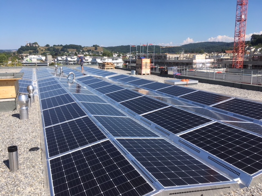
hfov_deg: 61.7
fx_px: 219
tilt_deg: -10.0
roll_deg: -0.2
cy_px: 98
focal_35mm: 29
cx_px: 131
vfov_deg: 48.2
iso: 25
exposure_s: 1/1425
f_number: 2.2
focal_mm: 4.15
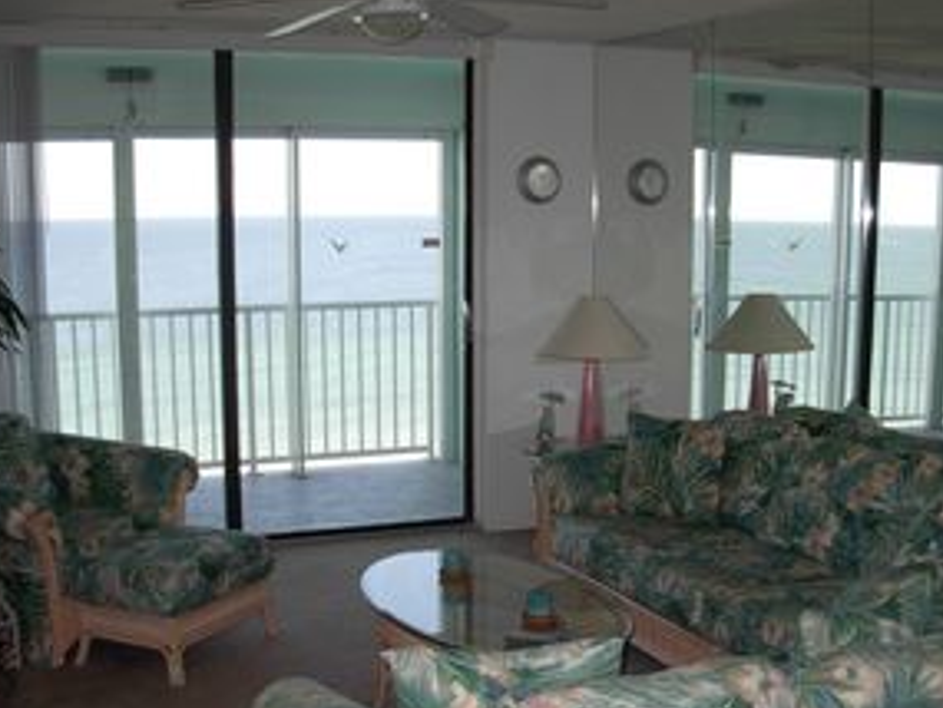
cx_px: 503
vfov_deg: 29.6
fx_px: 1335
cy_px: 440
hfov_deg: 38.9
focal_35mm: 49
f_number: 2.9
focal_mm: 6.3
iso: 79
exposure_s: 1/166
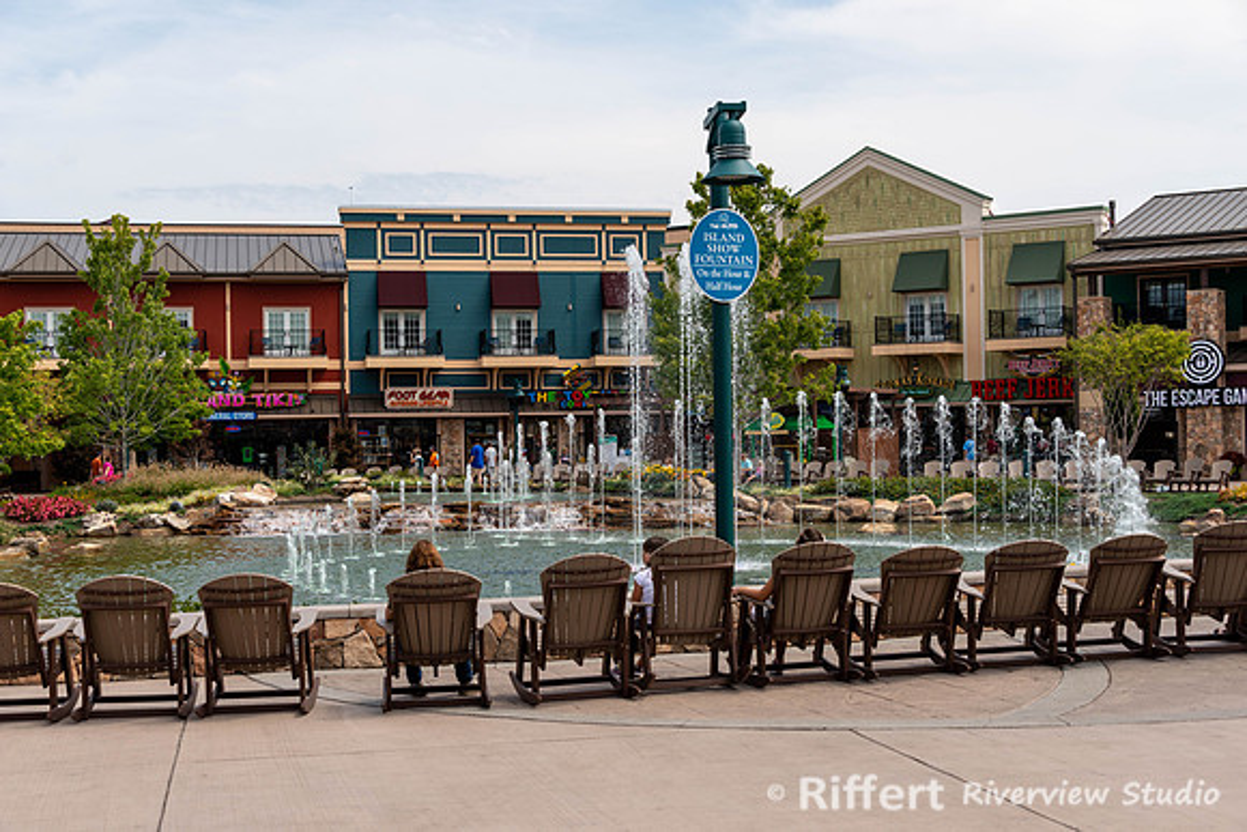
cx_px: 624
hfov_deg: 39.6
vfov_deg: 27.0
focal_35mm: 50
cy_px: 416
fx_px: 1732
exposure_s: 1/320
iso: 100
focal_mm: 50
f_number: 7.1
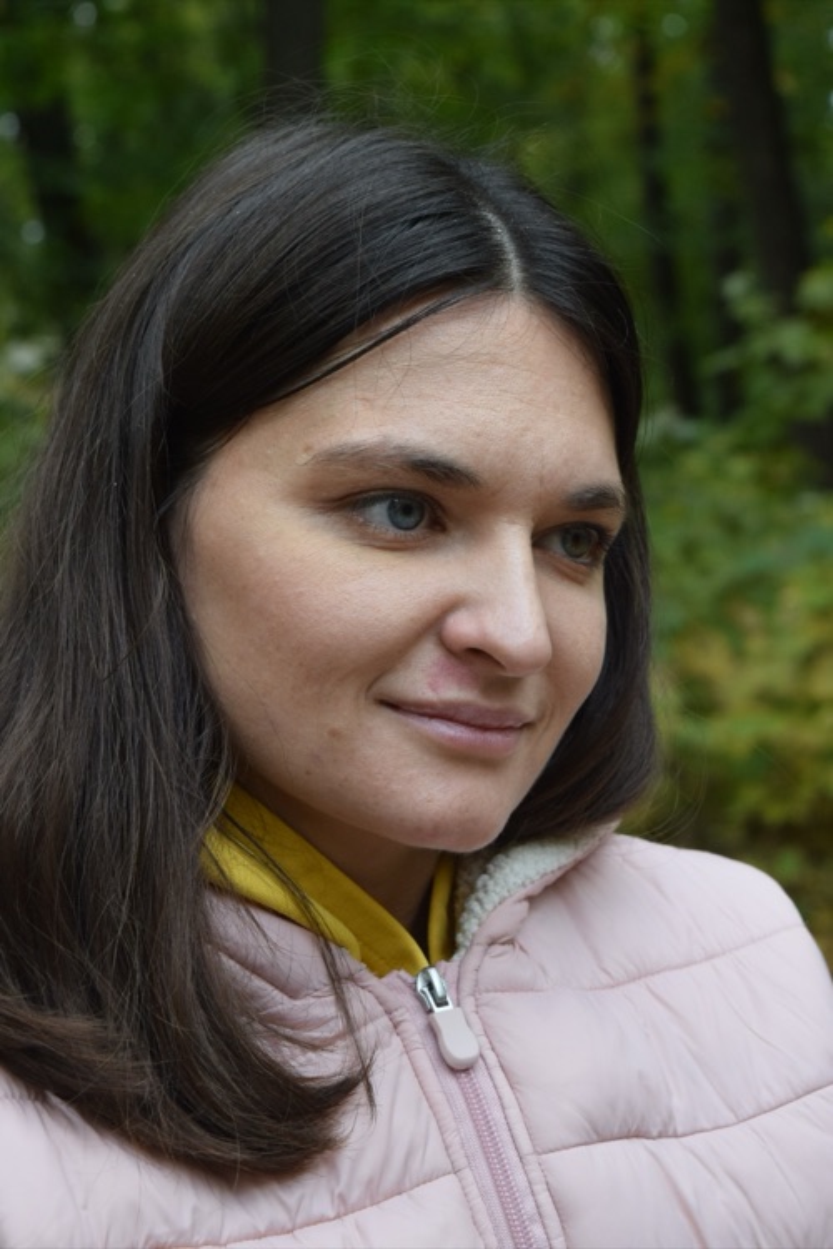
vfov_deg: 24.6
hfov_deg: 16.6
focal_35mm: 82
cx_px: 416
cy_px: 624
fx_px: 2863
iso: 1000
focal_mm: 55
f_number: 9
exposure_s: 1/250
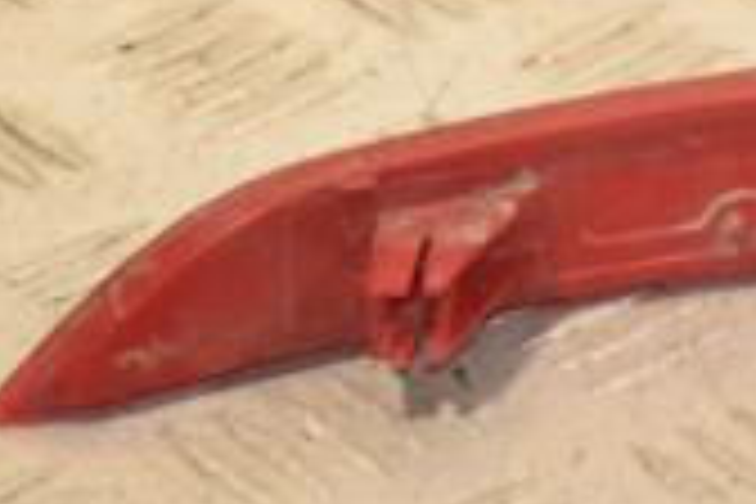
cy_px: 9
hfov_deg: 5.1
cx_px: 1044
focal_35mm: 403
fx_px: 8458
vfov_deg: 3.4
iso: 800
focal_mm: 75
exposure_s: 1/200
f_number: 7.1
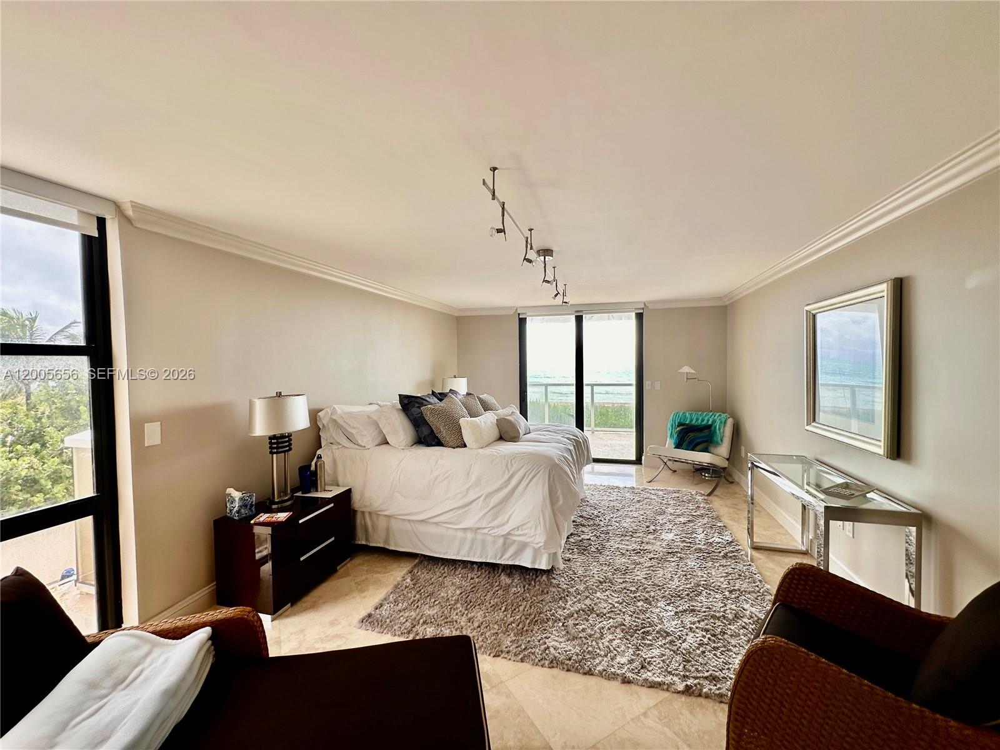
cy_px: 375
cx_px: 500
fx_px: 404
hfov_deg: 102.1
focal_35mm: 14
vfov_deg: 85.7
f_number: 2.2
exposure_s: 1/172
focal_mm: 2.22
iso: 40
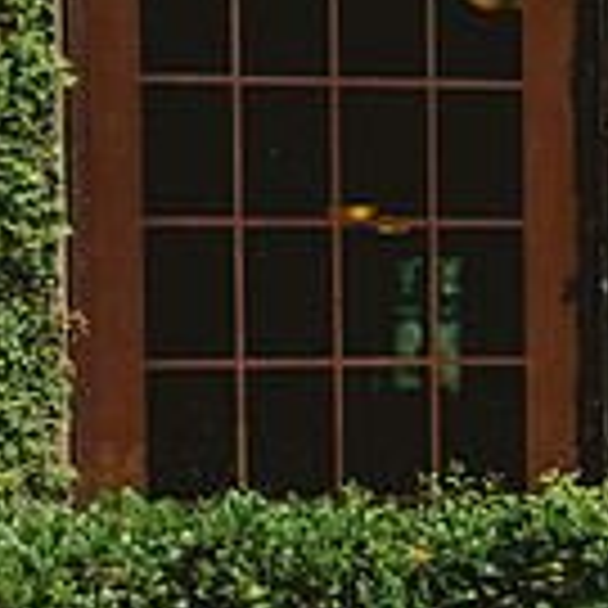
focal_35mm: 234
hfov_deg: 7.3
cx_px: 928
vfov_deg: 7.5
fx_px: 4650
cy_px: 591
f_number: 4
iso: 400
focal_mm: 57
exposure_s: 1/4000
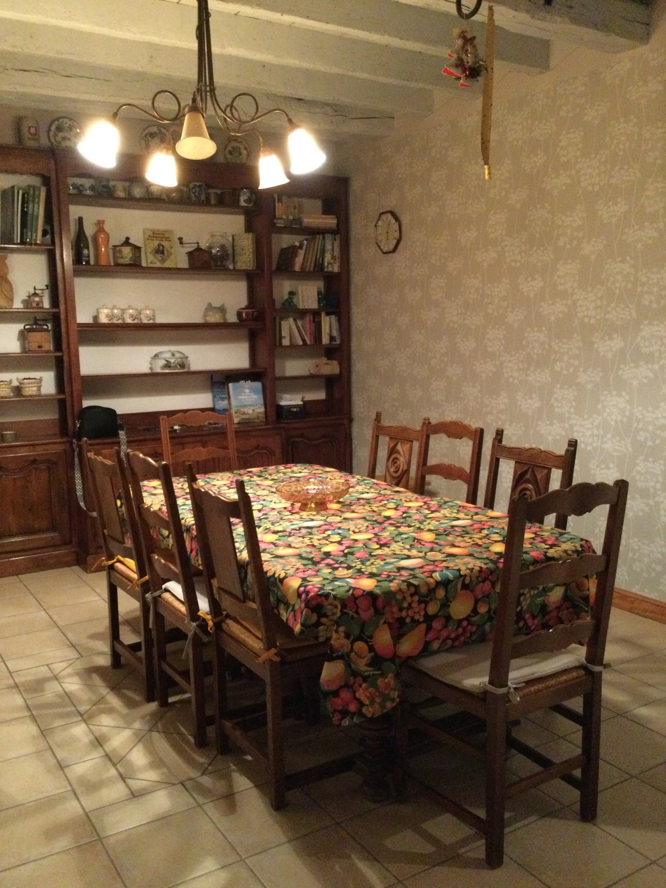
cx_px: 333
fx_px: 795
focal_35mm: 31
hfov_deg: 45.4
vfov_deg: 58.4
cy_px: 444
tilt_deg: -7.1
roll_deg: +2.1
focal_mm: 3.3
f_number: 2.4
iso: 640
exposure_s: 1/17
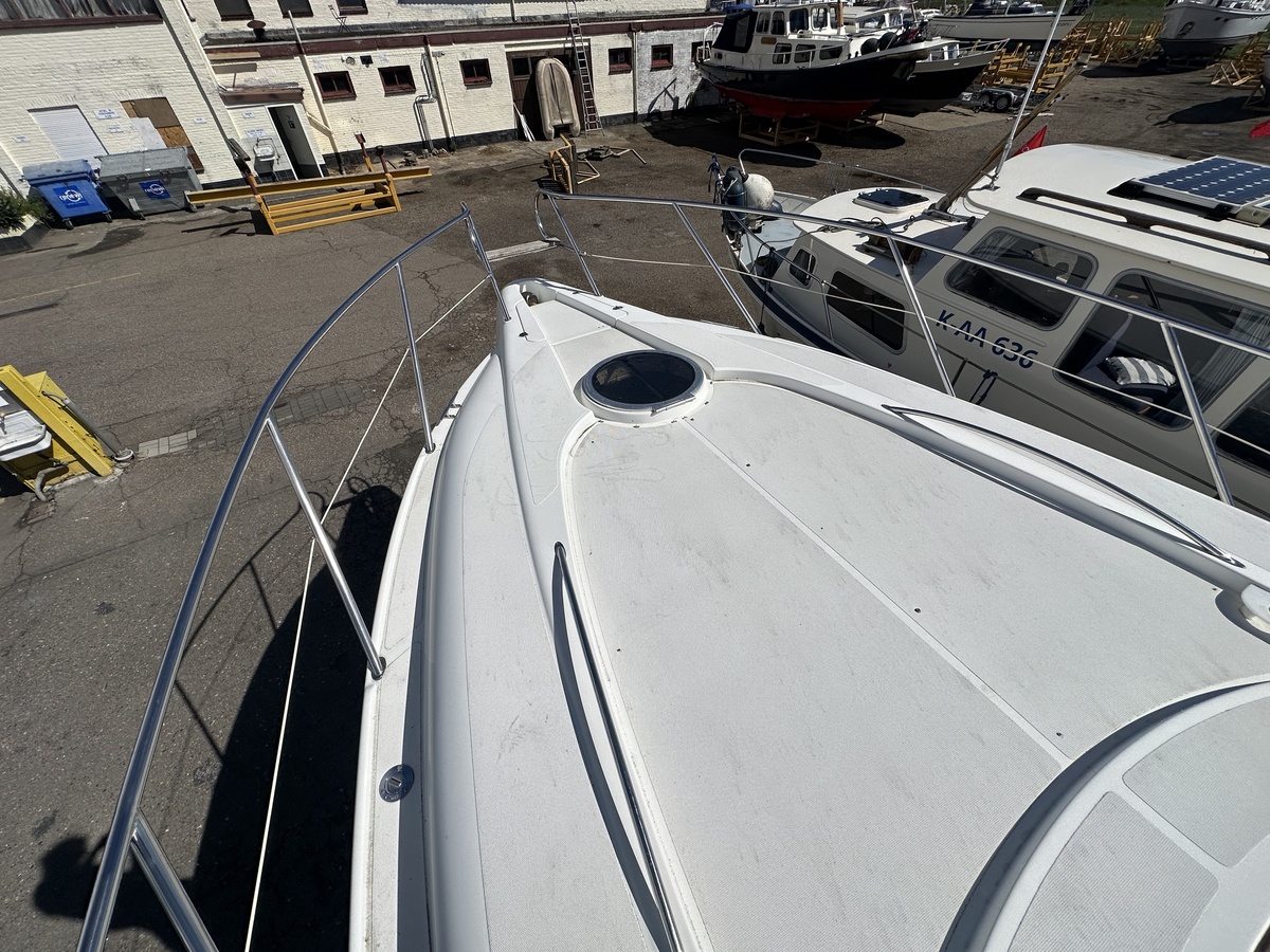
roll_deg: +2.1
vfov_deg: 85.7
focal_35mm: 14
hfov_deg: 102.1
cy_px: 476
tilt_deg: -43.7
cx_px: 635
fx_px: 514
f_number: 2.2
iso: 40
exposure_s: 1/7813
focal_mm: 2.22
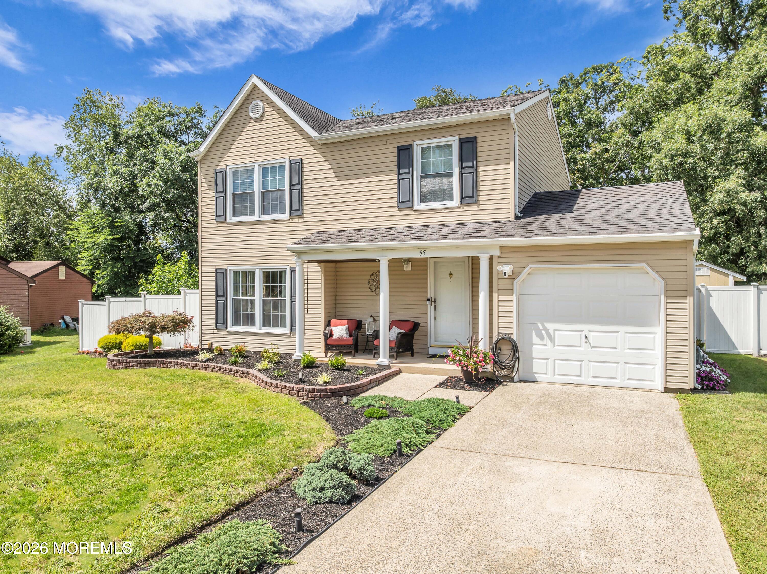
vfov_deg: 56.8
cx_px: 384
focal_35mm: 24
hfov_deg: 71.6
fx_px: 531
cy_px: 287
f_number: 2.8
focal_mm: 12.29
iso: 100
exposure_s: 1/2000
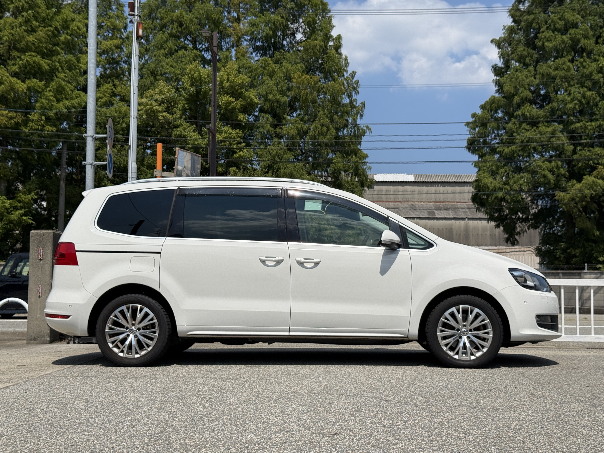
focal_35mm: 48
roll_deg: -0.6
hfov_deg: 39.7
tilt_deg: +4.3
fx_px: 838
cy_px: 226
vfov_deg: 30.3
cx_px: 302
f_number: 1.78
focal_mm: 6.76
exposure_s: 1/9901
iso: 64
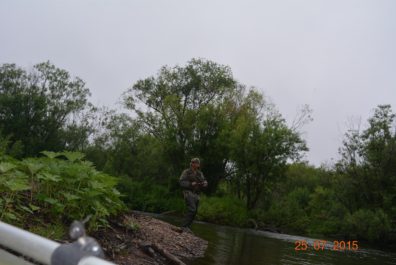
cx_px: 198
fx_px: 462
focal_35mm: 42
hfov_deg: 46.4
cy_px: 132
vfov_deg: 31.9
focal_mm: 28
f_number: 6.3
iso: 100
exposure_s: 1/200
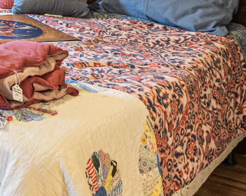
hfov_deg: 17.7
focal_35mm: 78
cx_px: -237
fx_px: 568
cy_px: -104
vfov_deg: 17.5
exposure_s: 1/20
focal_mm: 15
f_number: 4.5
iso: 1600
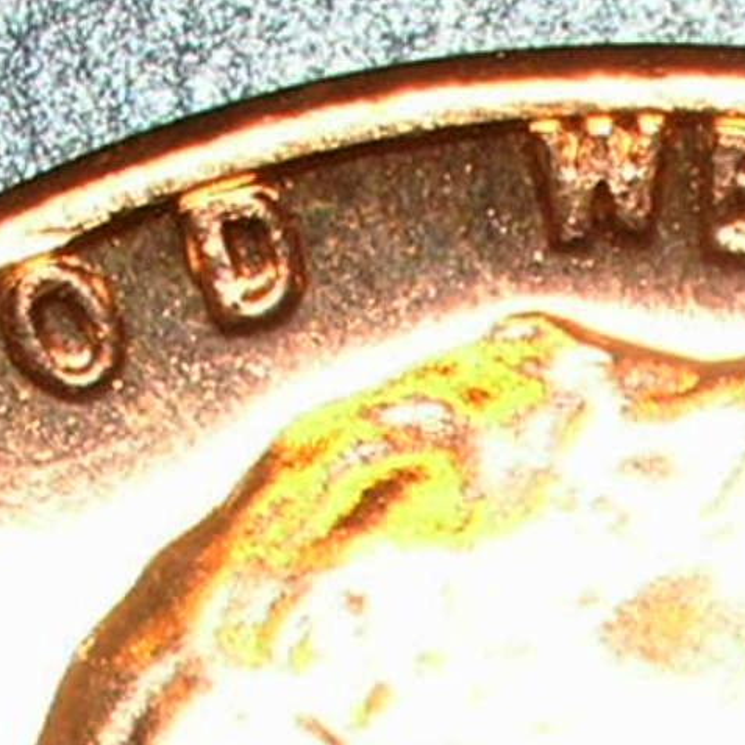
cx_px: 312
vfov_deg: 26.9
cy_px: 372
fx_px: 1558
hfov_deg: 26.9
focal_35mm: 64
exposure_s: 1/60.1
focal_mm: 9
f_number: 5.7
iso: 50
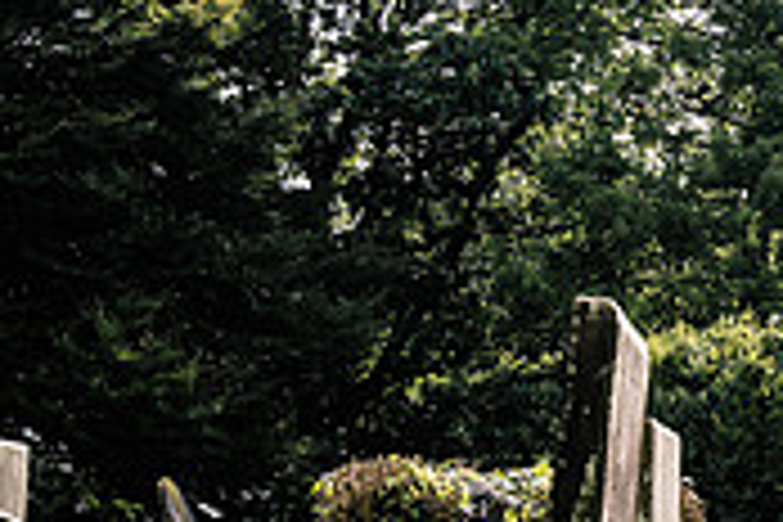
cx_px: 1107
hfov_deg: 16.3
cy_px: 281
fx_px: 2545
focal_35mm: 117
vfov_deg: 11.7
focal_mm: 35
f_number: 5
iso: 125
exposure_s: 1/500
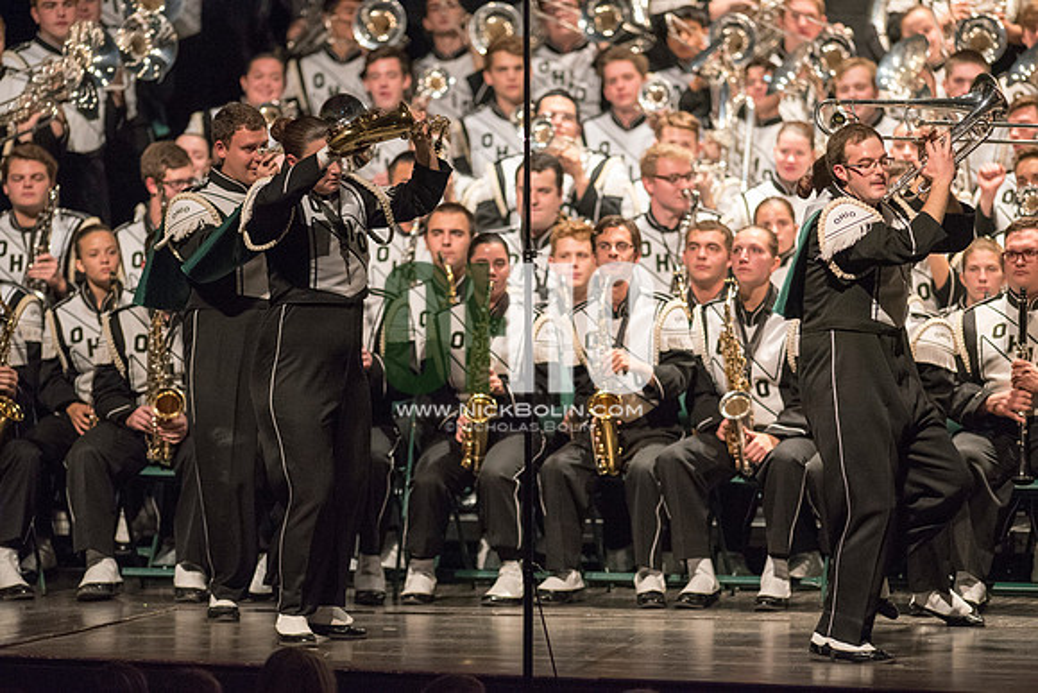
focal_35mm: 300
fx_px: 8652
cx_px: 519
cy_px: 346
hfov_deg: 6.9
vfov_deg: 4.6
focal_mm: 300
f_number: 2.8
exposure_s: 1/500
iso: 4000
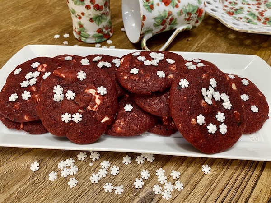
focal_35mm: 26
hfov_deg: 67.3
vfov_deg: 53.1
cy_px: 102
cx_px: 136
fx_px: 204
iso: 200
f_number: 1.8
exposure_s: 1/50
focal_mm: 4.25
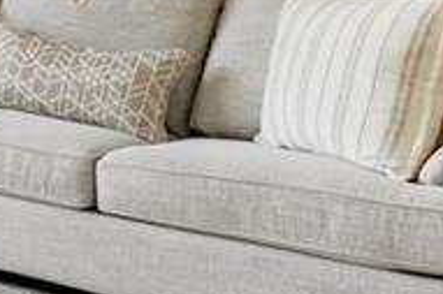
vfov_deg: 15.1
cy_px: -86
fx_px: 1057
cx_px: -666
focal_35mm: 86
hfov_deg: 14.2
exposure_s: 1/6
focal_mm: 16
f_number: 16
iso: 400
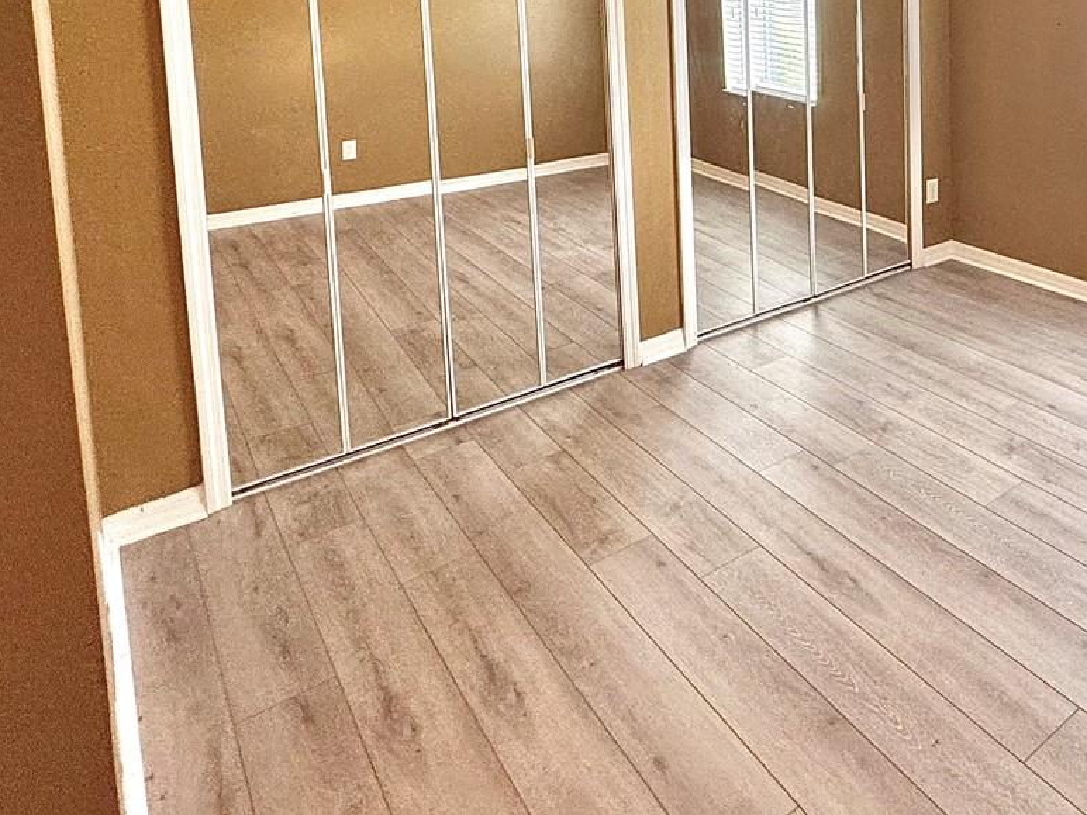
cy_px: 30
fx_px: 911
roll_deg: +0.6
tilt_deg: -5.0
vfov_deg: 42.6
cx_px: 942
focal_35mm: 29
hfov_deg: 55.0
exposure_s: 1/60
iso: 200
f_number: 2.2
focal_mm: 2.22
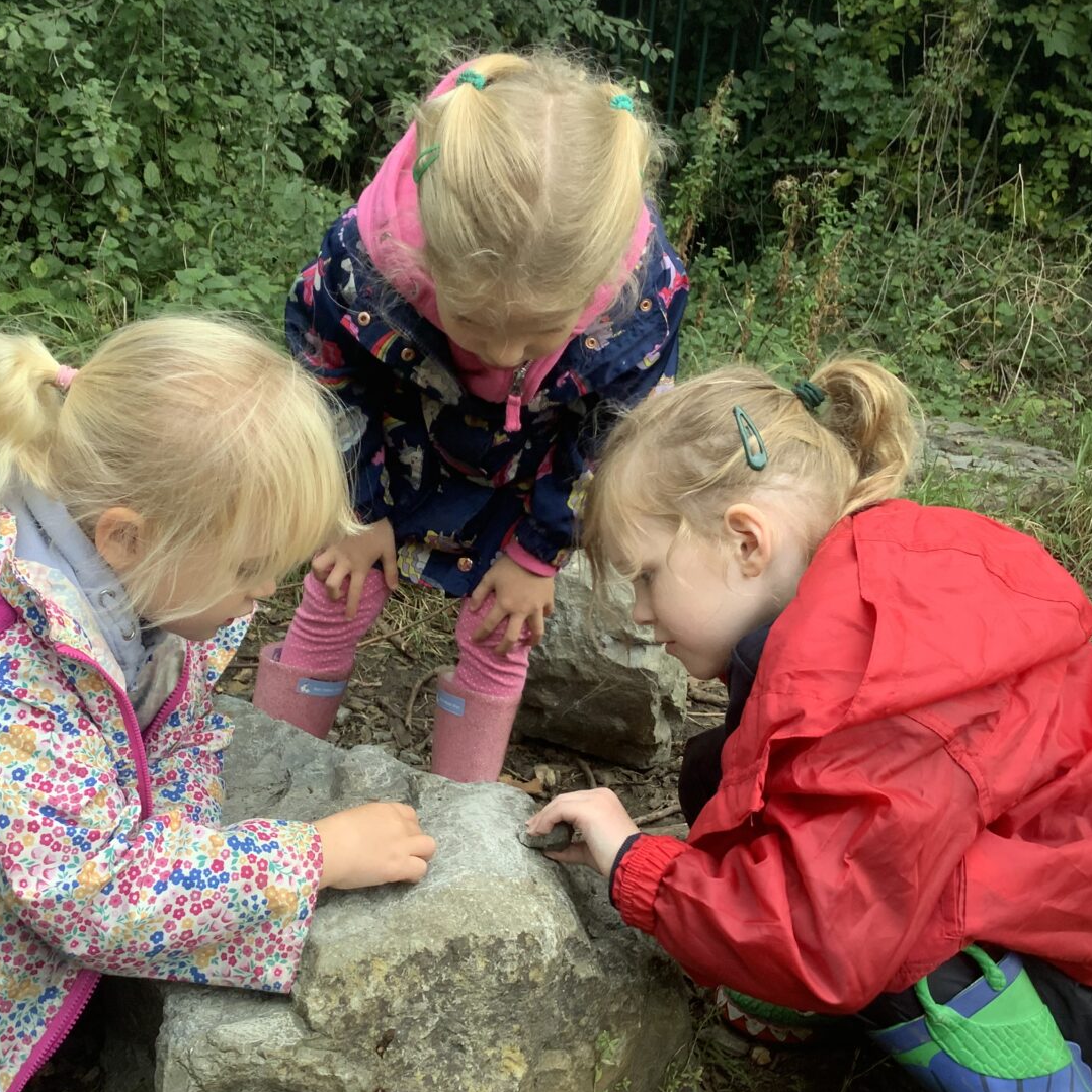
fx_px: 1392
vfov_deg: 42.8
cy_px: 544
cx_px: 432
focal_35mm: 39
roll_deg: -4.4
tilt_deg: -15.1
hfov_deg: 42.6
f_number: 2.4
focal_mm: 3.3
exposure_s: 1/131
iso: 25
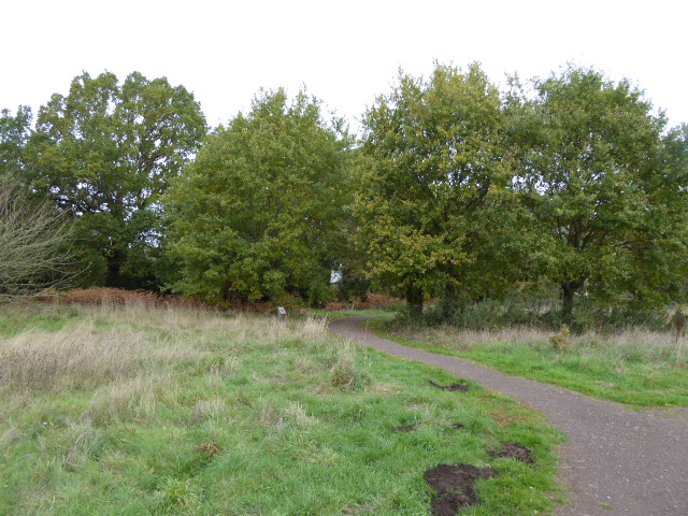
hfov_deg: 69.4
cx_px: 344
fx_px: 497
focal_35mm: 25
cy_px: 258
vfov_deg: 54.9
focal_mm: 4.3
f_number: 3.3
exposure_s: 1/60
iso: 125
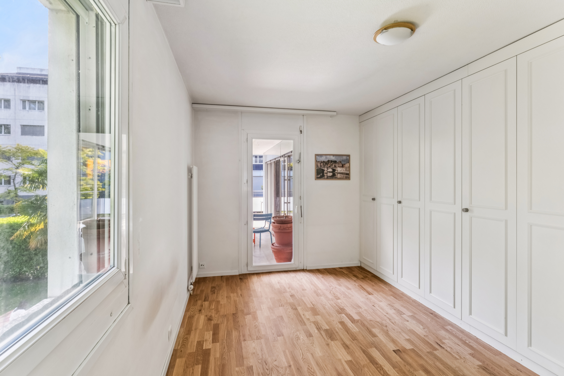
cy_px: 188
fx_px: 263
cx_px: 282
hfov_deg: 93.9
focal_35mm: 17
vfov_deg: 71.1
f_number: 8
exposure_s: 1/6
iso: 100
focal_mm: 16.8
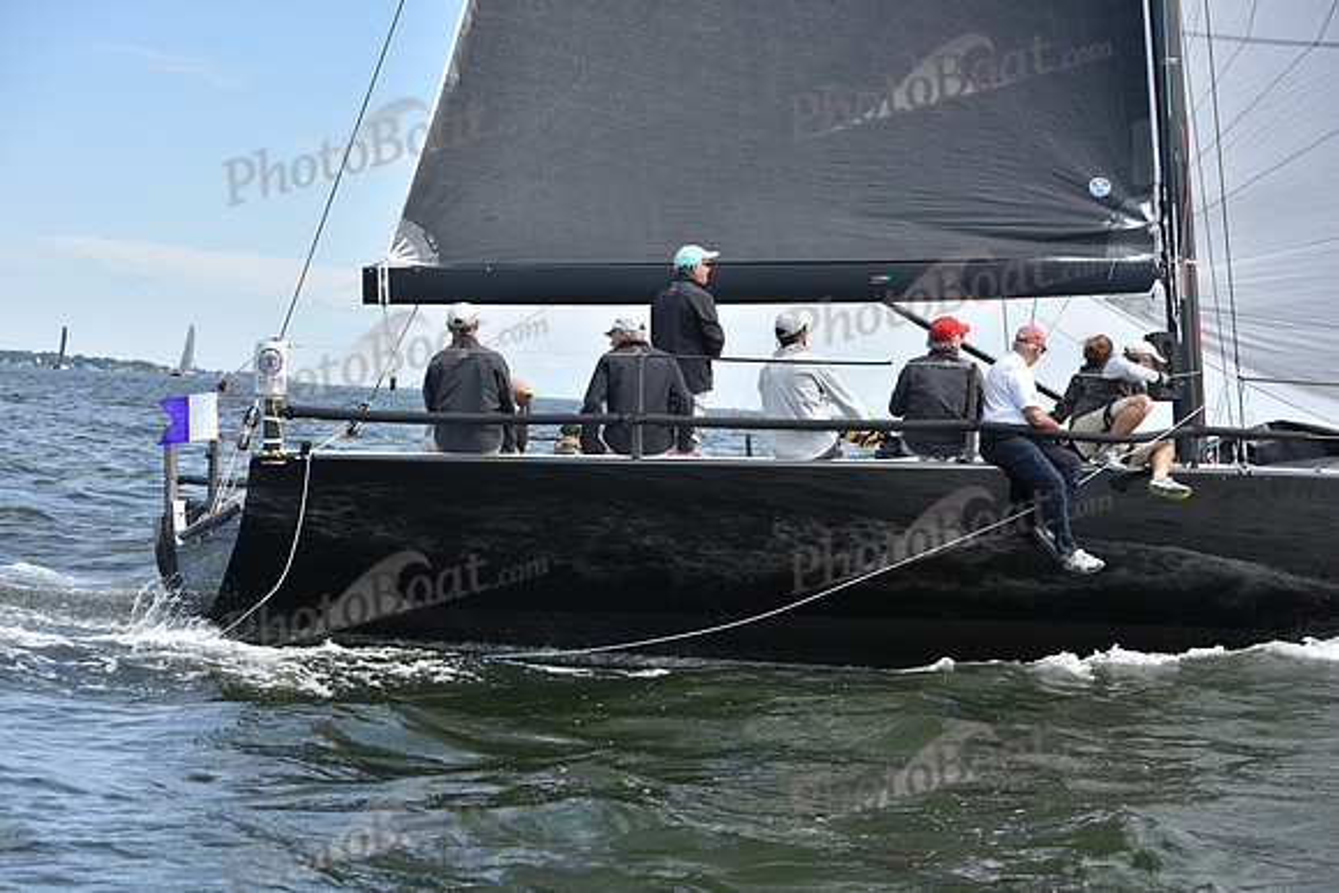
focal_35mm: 70
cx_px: 670
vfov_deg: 19.5
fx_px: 2604
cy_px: 446
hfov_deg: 28.8
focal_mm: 70
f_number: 6.3
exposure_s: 1/1000
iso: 320
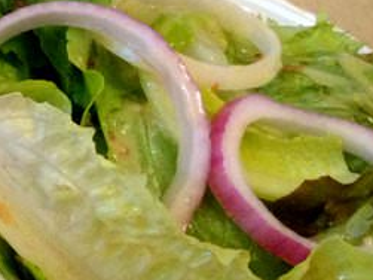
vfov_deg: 10.2
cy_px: -77
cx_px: -312
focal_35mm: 143
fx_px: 1540
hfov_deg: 12.5
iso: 250
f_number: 2.4
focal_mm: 4.28
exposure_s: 1/20
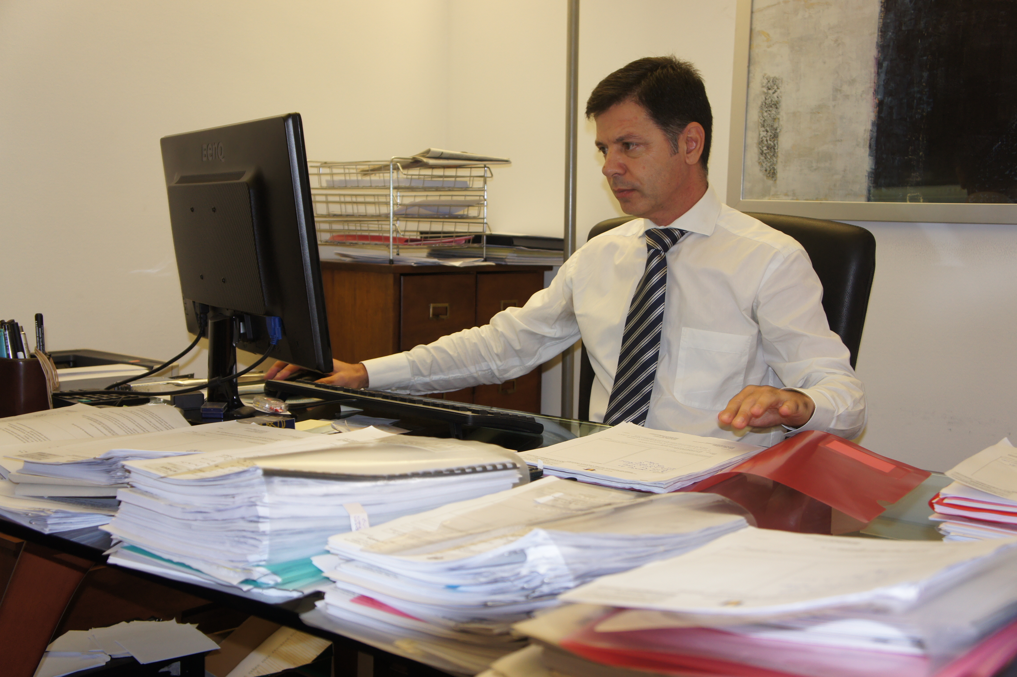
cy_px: 338
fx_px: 1143
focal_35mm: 40
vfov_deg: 33.0
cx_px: 508
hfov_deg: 48.0
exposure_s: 1/60
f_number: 4
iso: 400
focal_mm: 27
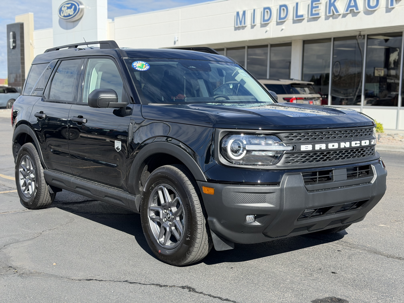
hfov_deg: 39.7
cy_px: 152
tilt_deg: -6.2
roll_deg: -1.0
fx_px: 560
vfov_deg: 30.3
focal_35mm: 48
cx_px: 202
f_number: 1.78
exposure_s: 1/2577
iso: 100
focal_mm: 6.76
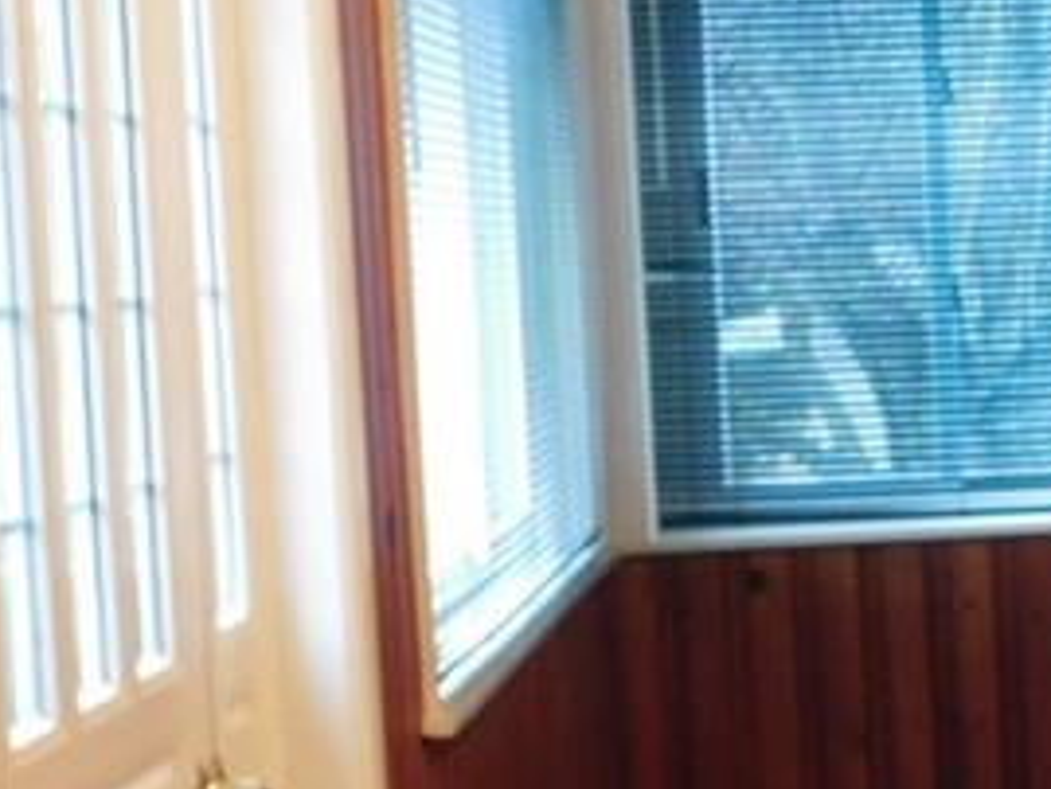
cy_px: 500
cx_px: 1297
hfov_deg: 15.8
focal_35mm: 119
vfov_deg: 12.5
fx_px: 3615
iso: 400
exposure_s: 1/8
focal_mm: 7.1
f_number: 3.6
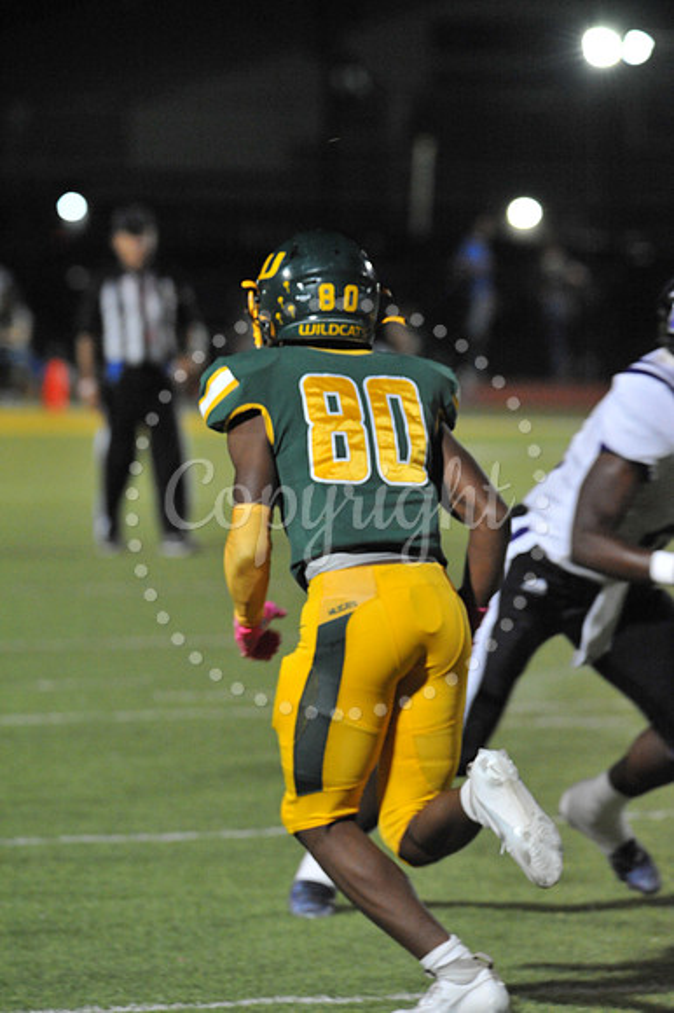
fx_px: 9840
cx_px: 337
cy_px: 506
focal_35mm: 350
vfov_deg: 5.9
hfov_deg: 3.9
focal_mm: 350
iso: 6400
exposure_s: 1/200
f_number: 8
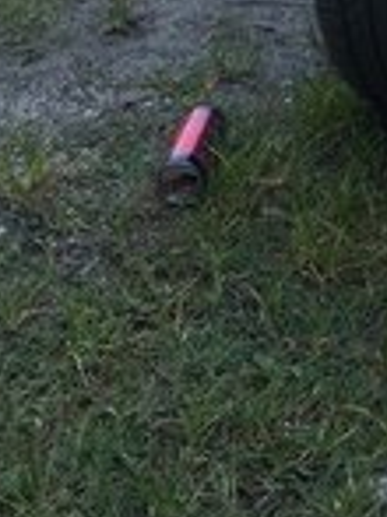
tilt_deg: -18.0
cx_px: 542
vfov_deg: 18.5
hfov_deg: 14.3
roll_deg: -0.4
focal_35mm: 98
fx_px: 1463
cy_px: -172
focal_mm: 4.15
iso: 32
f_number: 2.2
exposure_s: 1/208
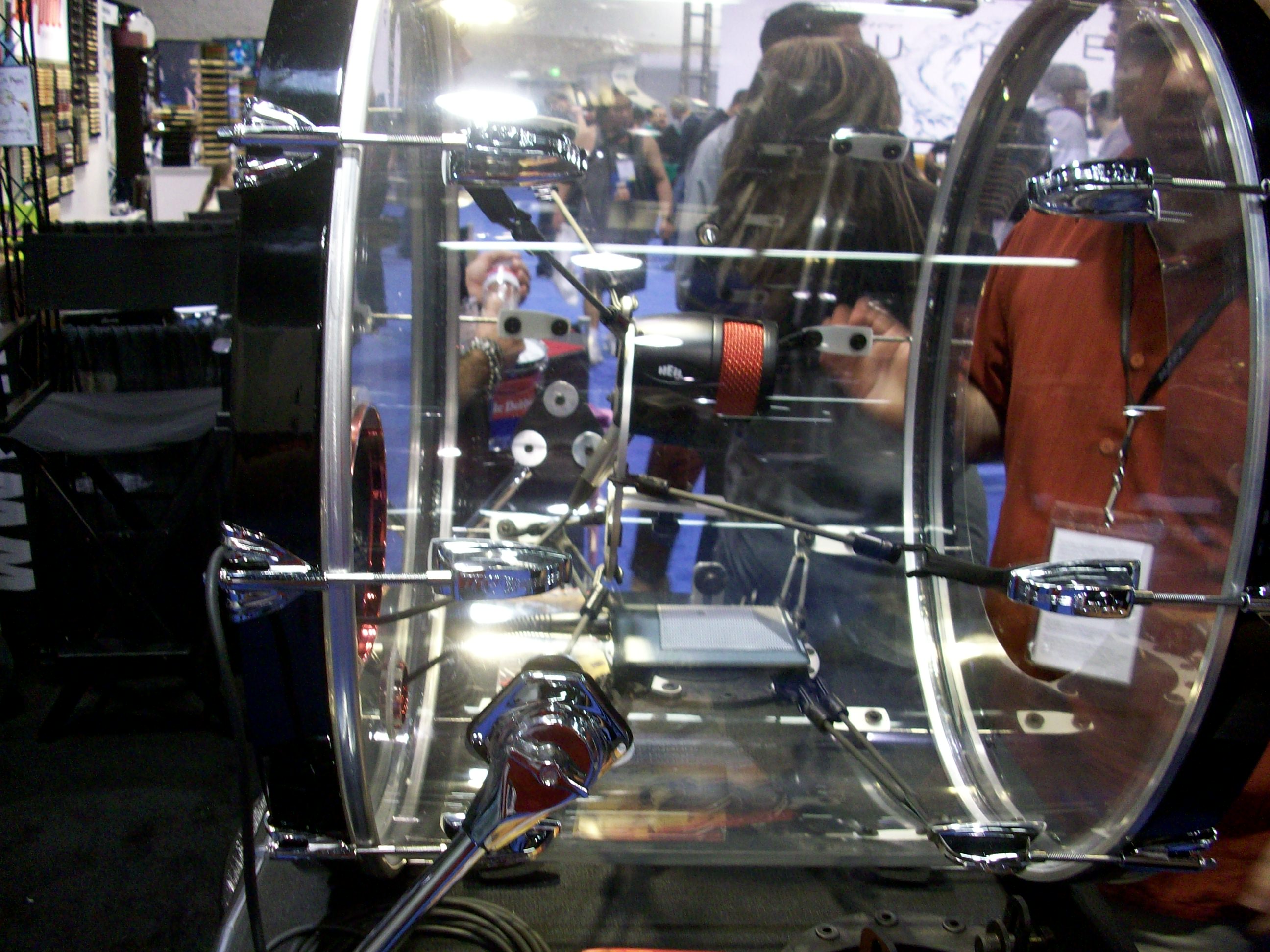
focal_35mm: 34
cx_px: 635
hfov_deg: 54.0
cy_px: 476
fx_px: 1247
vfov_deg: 41.8
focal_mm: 5.7
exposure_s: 1/25.3
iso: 160
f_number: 2.8
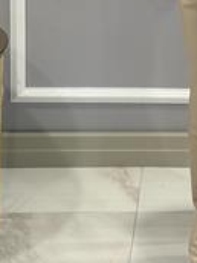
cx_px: 237
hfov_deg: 10.1
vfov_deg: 13.1
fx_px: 1100
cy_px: -81
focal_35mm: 145
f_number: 1.78
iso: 100
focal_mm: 6.76
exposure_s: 1/50
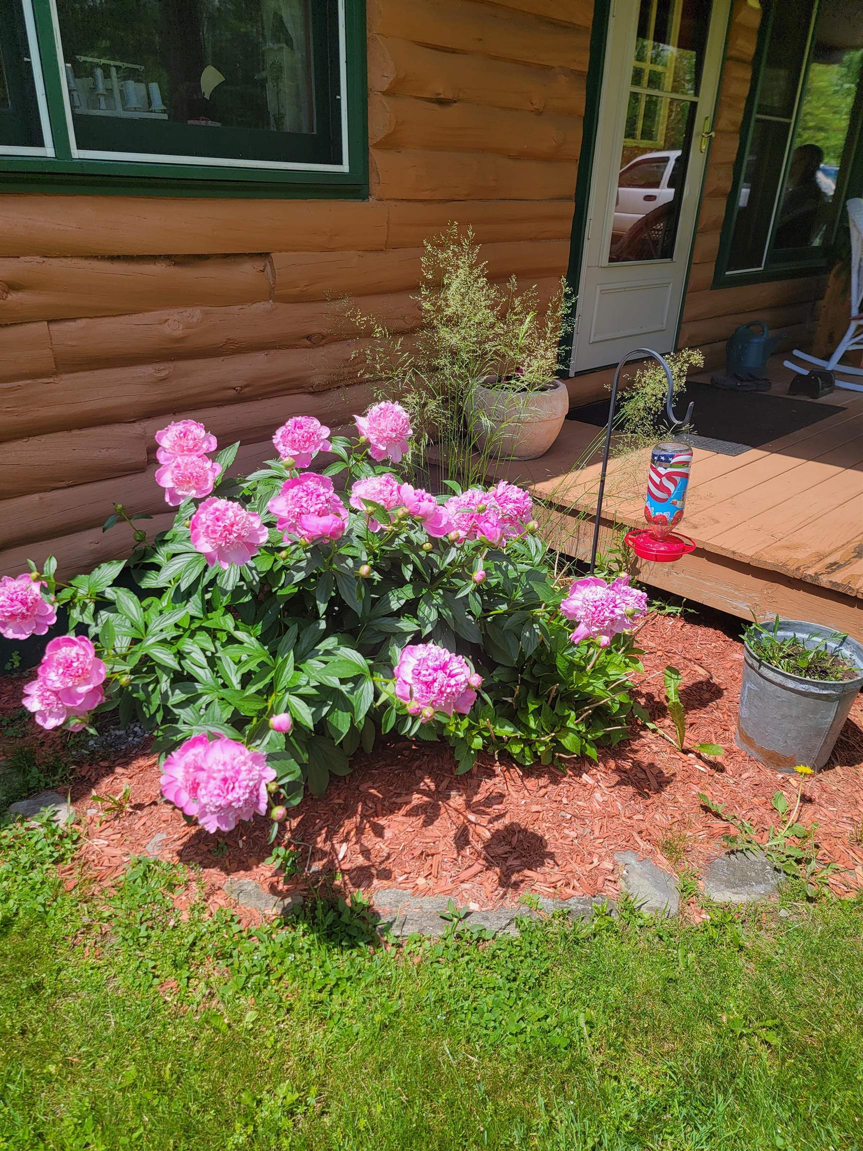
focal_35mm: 24
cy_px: 576
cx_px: 432
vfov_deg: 71.6
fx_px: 798
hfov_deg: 56.8
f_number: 1.8
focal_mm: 6.7
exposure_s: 1/606
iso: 16
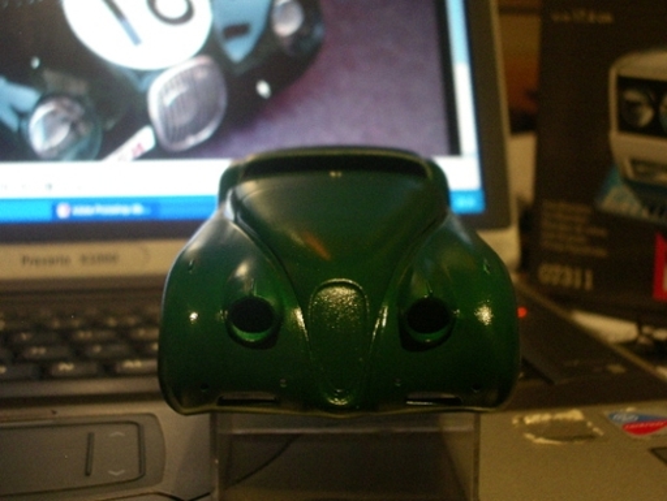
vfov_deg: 23.7
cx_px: 334
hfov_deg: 31.2
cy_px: 250
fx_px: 1196
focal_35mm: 62
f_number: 3.5
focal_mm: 10.2
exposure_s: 1/4
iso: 320
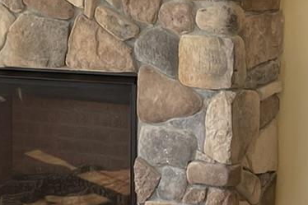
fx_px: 1266
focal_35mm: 148
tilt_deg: -7.1
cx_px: -31
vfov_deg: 9.3
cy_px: 140
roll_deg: +1.6
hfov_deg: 13.6
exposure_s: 1/251
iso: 32
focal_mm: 4.2
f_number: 1.6
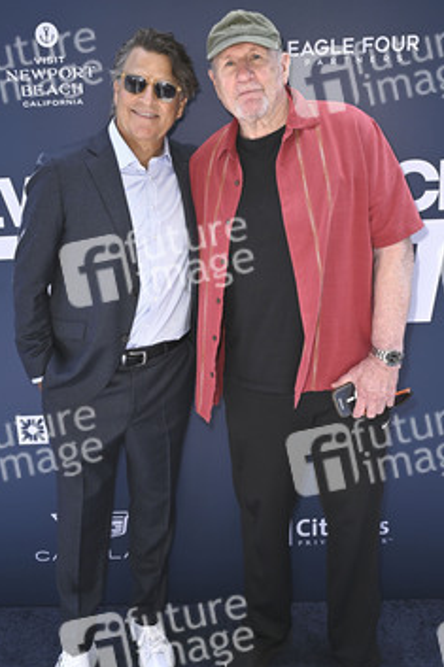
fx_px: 640
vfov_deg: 55.0
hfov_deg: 38.2
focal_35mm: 35
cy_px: 357
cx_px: 212
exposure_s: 1/320
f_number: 7.1
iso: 500
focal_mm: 30.5
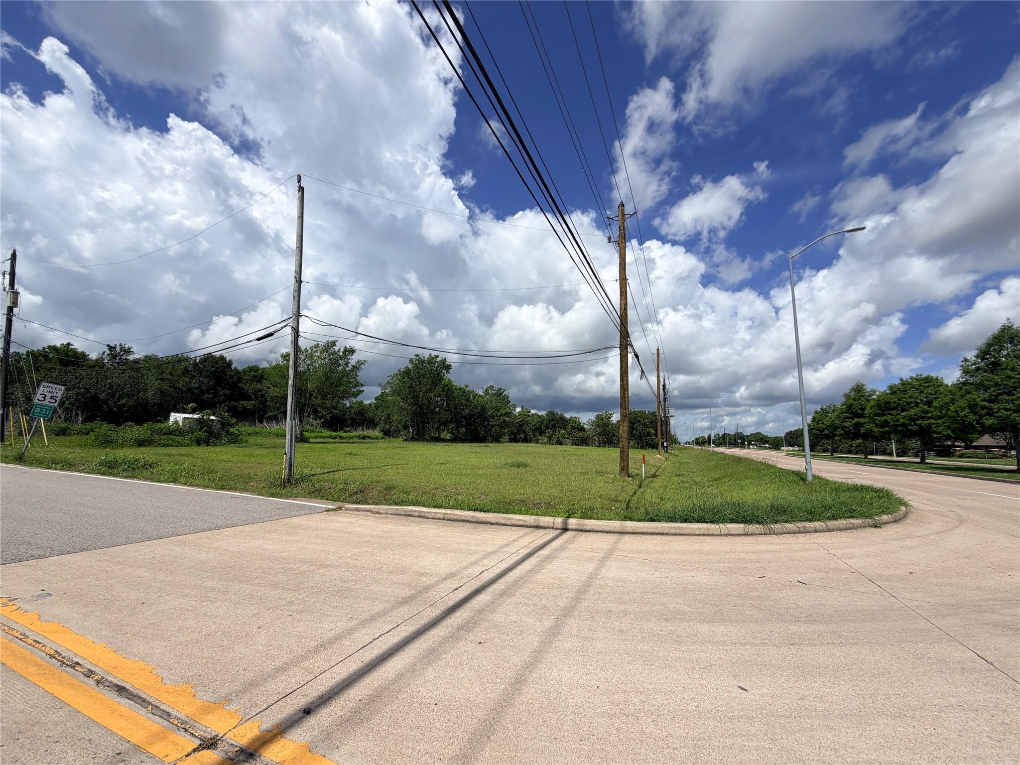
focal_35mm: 14
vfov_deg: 85.7
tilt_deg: +8.3
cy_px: 382
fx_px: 413
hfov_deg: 102.1
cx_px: 510
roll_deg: -1.6
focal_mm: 2.22
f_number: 2.2
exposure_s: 1/1613
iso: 20
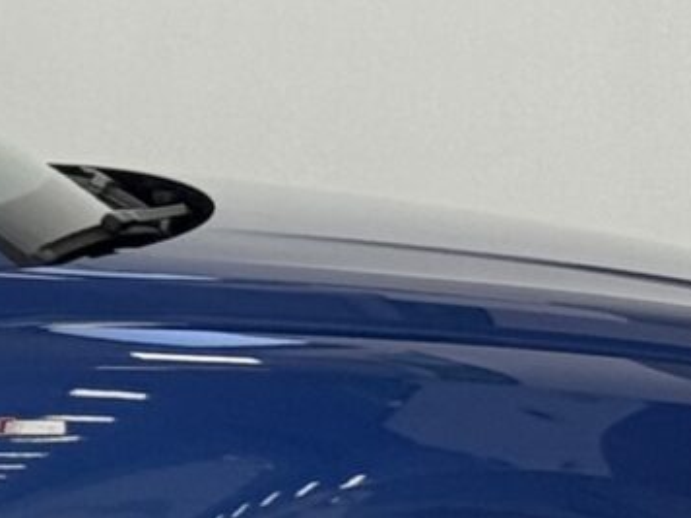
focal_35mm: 345
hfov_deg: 5.6
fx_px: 6887
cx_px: -910
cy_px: 336
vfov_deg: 4.3
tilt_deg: -5.1
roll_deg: +0.6
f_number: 1.78
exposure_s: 1/121
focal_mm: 6.76
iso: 64
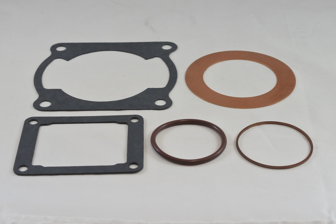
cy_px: 112
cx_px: 168
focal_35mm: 47
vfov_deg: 28.6
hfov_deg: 41.9
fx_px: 439
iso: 400
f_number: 4.5
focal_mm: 17.6
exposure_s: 1/200
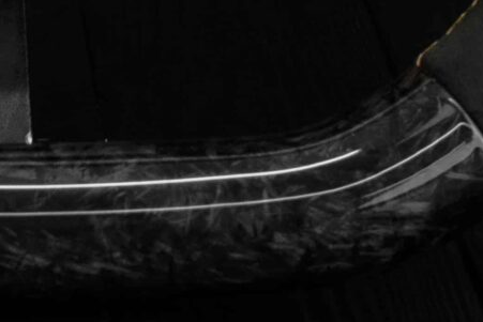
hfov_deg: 6.9
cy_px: -526
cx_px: -34
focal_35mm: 298
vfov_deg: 4.5
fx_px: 3997
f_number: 6.3
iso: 500
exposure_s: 1/125
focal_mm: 35
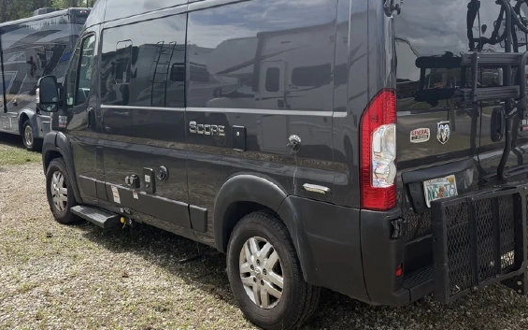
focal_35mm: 36
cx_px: 308
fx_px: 518
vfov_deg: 35.1
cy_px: 120
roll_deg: +1.0
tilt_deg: -3.1
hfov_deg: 53.7
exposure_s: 1/3425
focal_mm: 6.76
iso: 100
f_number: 1.78
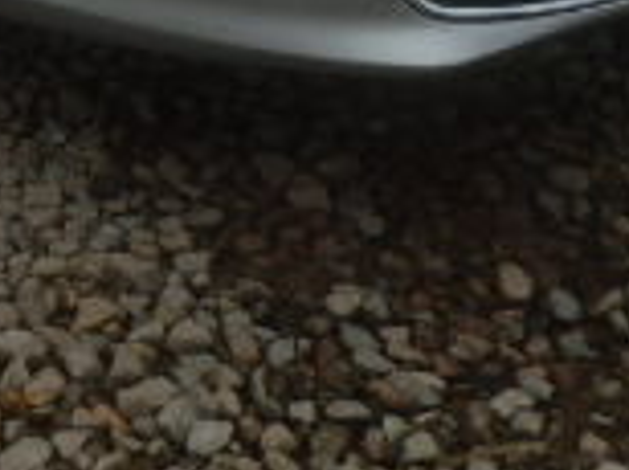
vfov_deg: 9.2
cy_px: -474
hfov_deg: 12.9
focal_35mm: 150
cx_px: -65
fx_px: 2721
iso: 125
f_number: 4.5
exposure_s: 1/125
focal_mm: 6.4
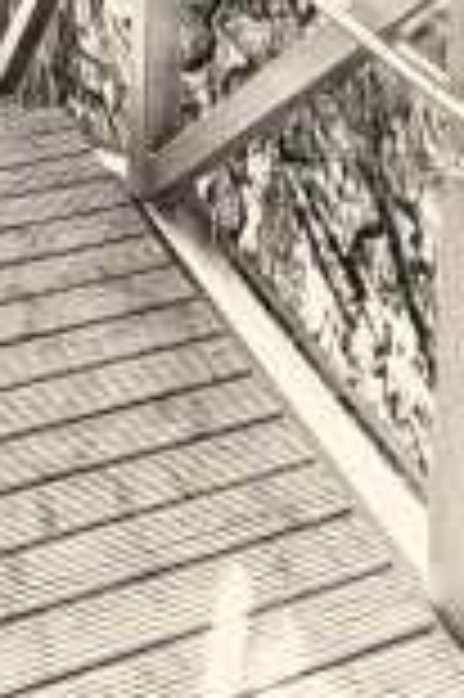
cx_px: -77
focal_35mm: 58
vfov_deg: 22.2
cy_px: -536
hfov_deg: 21.8
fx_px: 1124
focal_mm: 10
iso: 200
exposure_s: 1/640
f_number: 4
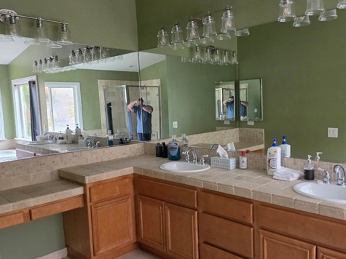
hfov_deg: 58.1
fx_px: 310
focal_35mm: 31
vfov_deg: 45.4
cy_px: 133
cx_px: 200
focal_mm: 6.25
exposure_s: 1/120
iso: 1000
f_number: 1.7
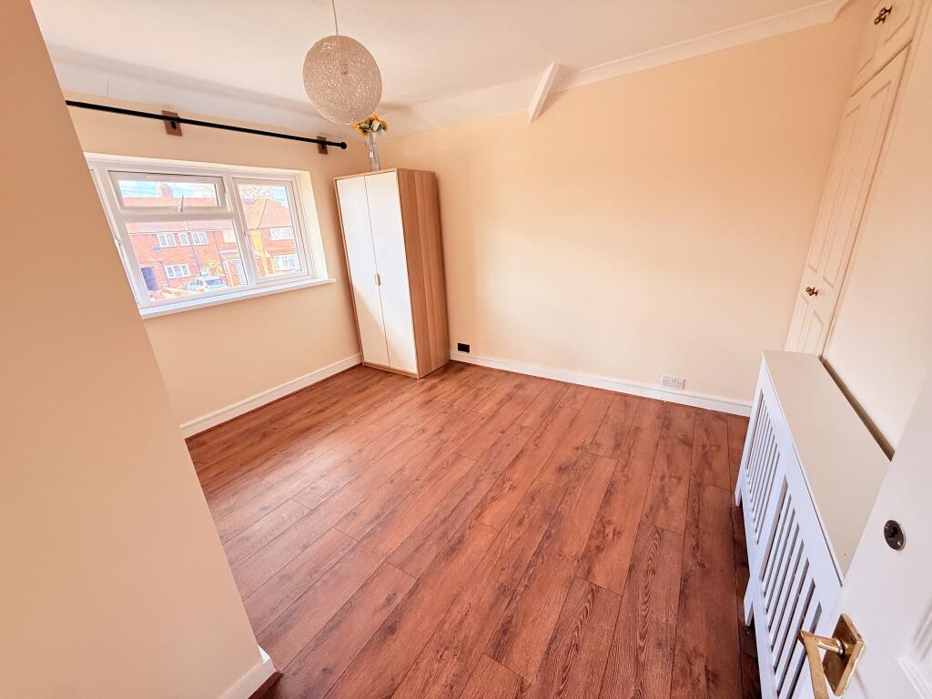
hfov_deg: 102.1
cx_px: 466
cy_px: 350
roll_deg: +2.7
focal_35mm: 14
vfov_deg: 85.7
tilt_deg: -18.3
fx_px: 377
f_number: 2.2
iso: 100
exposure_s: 1/99
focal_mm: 2.22
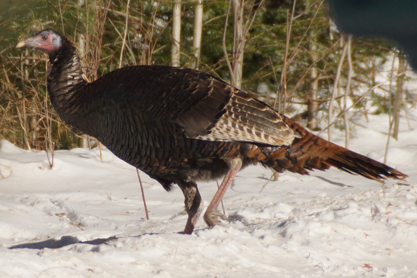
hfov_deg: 5.5
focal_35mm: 375
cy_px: 139
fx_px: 4342
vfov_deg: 3.7
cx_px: 208
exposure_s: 1/400
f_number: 6.3
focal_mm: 250
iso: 200
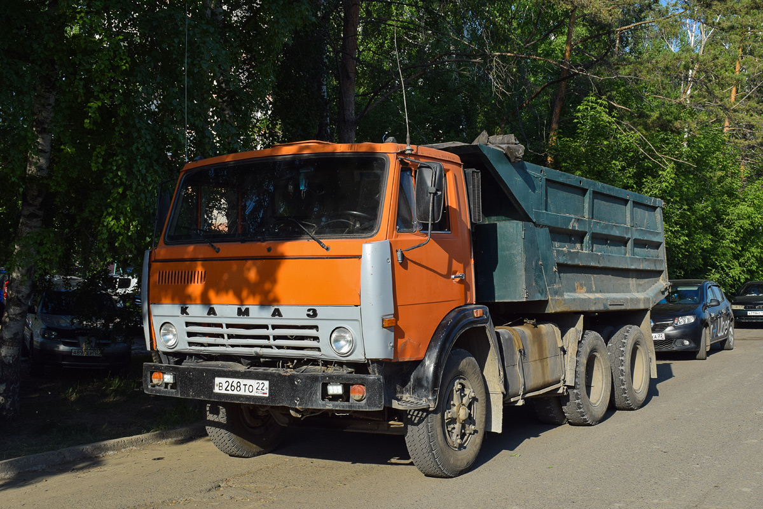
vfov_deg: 34.2
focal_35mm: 39
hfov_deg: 49.6
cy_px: 254
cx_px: 382
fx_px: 827
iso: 200
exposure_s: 1/400
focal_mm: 26
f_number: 10
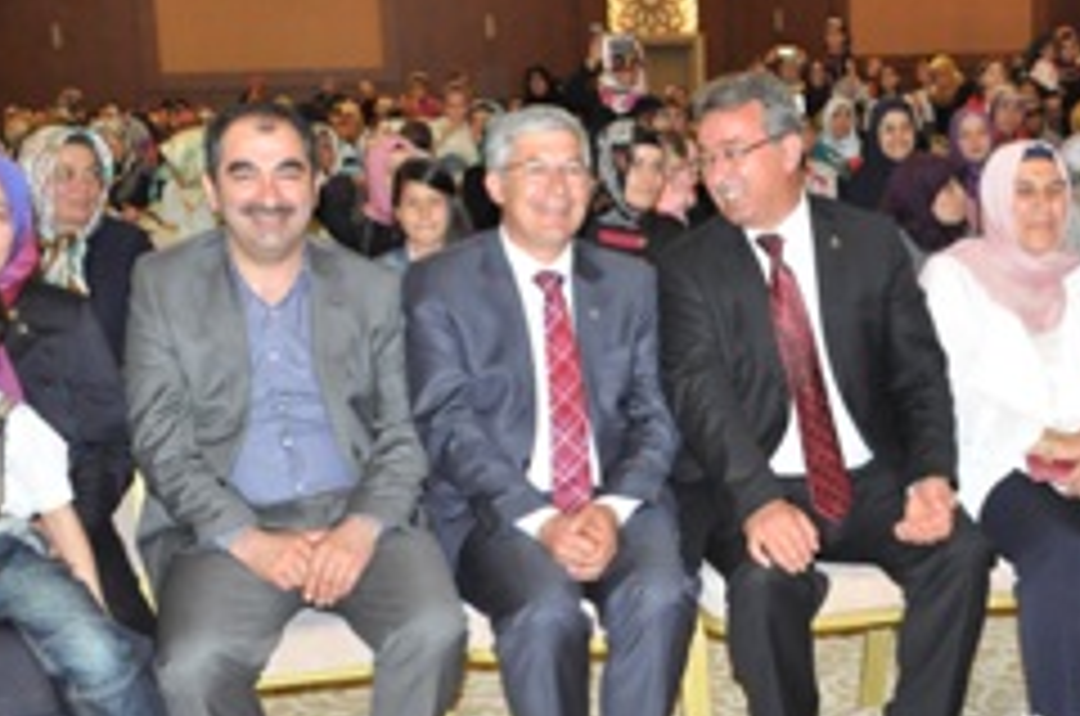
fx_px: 1677
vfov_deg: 24.1
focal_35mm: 56
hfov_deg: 35.3
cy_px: 394
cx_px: 734
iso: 1600
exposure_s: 1/100
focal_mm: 20
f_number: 5
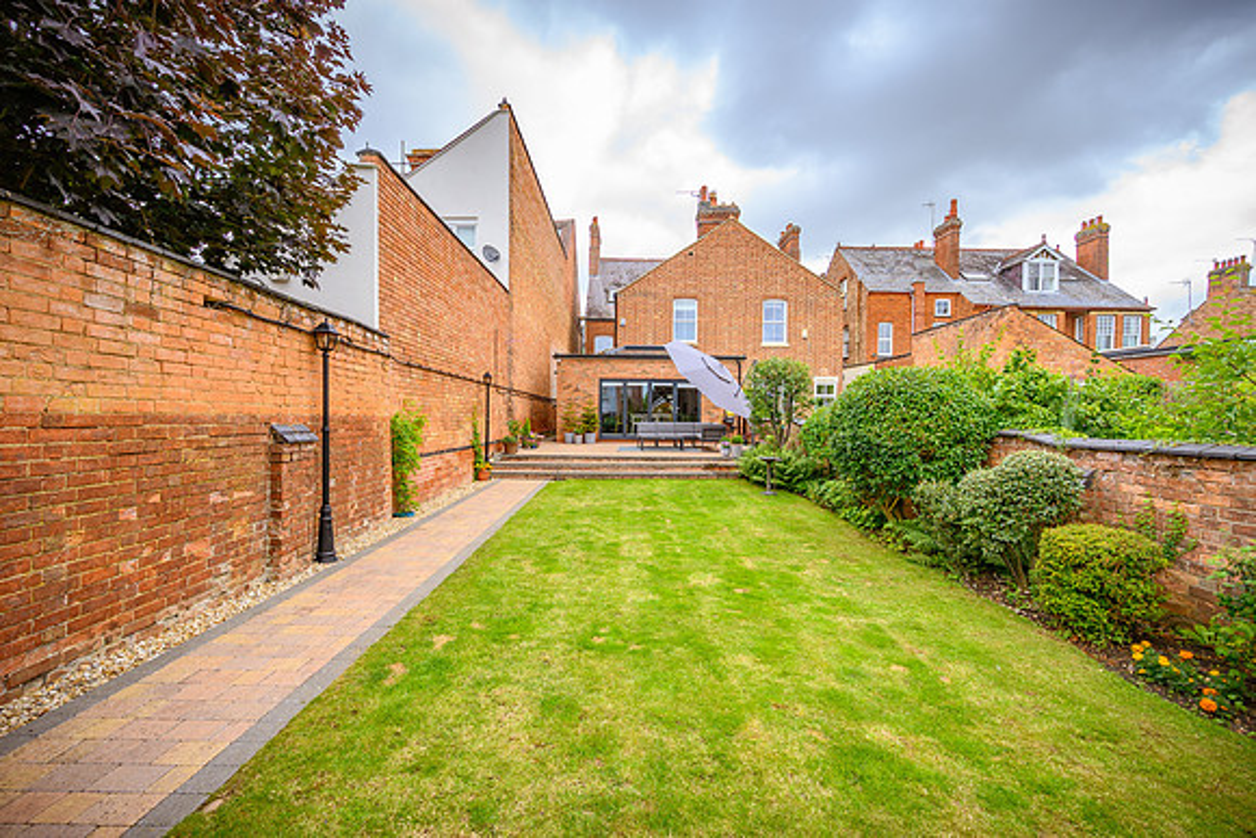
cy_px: 419
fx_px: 506
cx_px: 628
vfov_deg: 79.3
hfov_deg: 102.3
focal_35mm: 14
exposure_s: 1/60
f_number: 8
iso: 100
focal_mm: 14.5
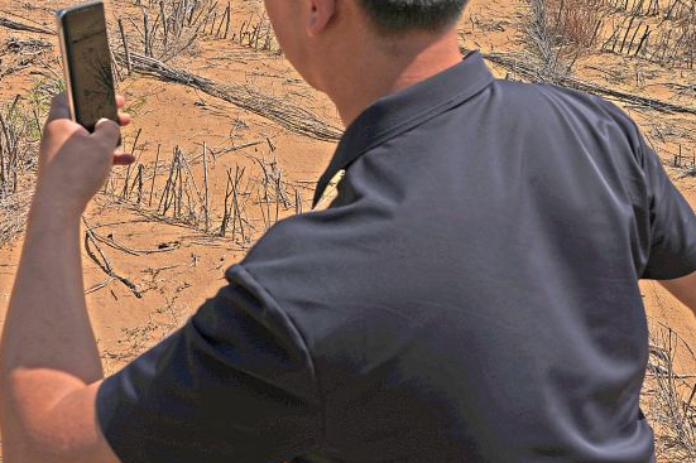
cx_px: 584
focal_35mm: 45
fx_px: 870
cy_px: 21
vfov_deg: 28.4
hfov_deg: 41.2
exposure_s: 1/500
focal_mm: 20
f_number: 8
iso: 64
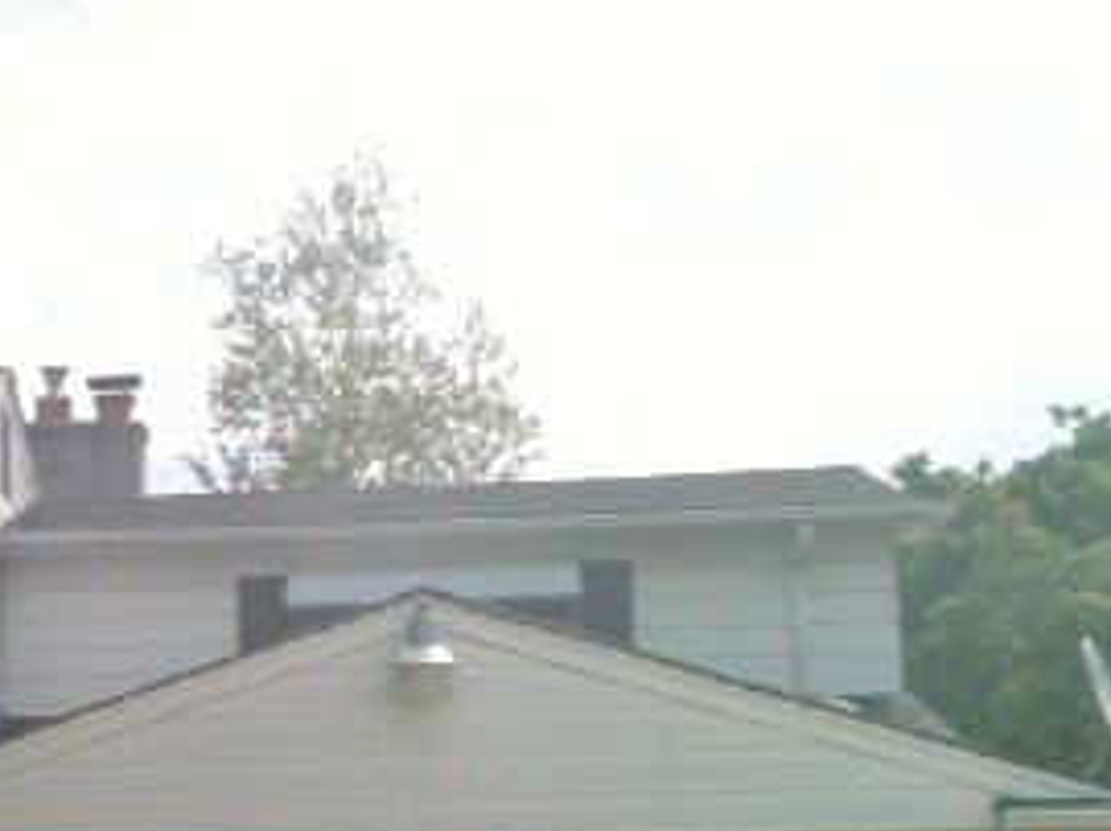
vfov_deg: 17.2
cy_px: 922
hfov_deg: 22.7
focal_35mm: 83
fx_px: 2662
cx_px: 25
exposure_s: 1/1767
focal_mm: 3.85
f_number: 2.8
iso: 64
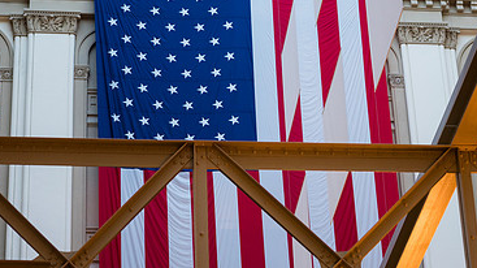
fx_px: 1466
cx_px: 265
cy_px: 106
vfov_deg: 10.4
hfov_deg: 18.5
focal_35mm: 116
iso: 1100
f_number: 2.8
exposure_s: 1/125
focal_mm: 70
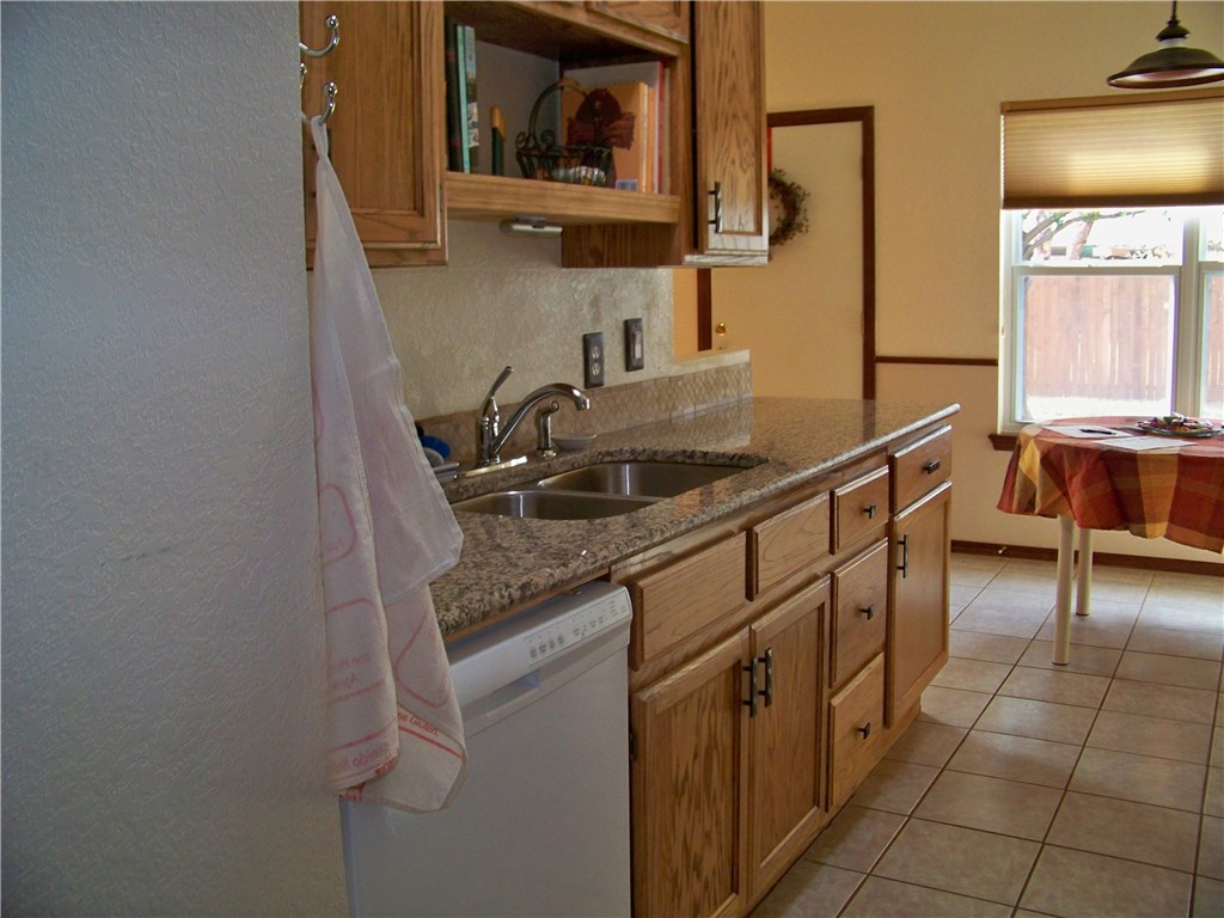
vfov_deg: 42.9
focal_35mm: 33
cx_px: 612
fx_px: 1167
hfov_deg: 55.4
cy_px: 459
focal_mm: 5.85
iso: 200
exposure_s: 1/50
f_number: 2.8
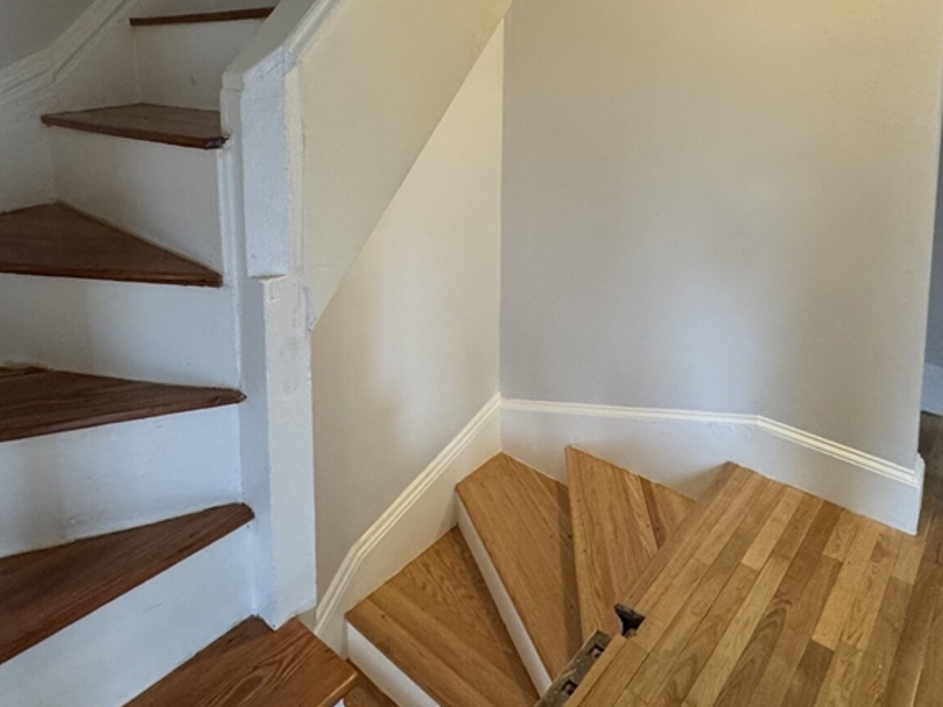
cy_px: 138
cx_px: 453
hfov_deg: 69.4
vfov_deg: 51.4
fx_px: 681
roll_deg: +0.2
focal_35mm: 25
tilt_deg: -7.7
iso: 400
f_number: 2.2
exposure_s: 1/60
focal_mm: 2.22
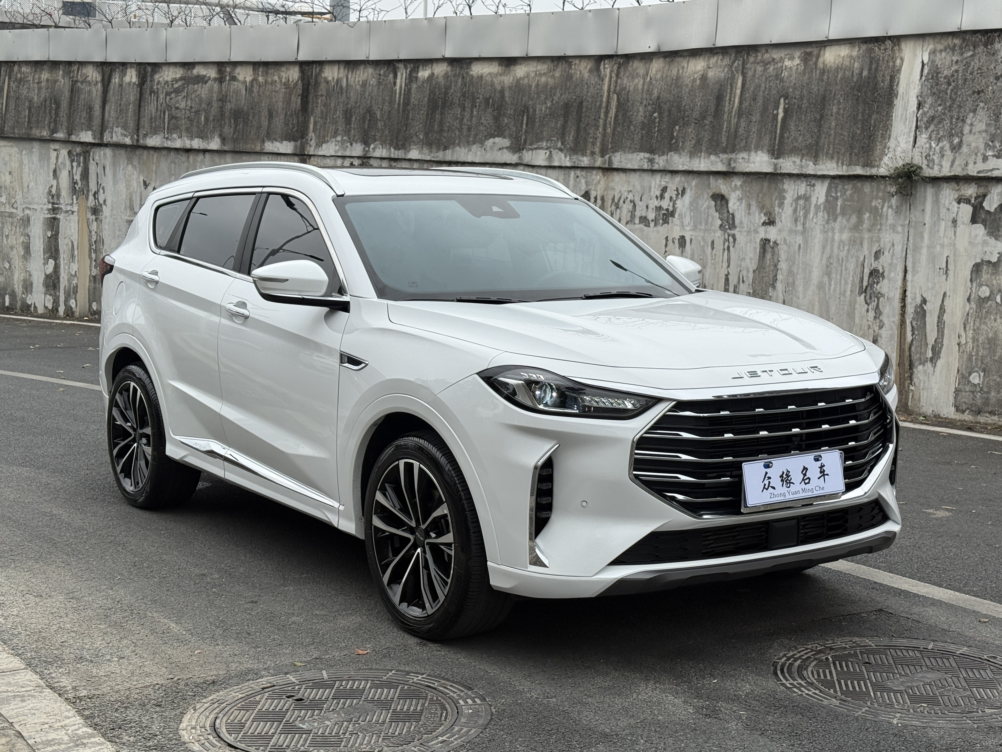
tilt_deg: -5.4
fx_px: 1389
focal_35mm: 48
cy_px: 376
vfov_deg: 30.3
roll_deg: -0.7
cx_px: 501
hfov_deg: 39.7
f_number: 1.78
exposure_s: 1/1715
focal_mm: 6.76
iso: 64
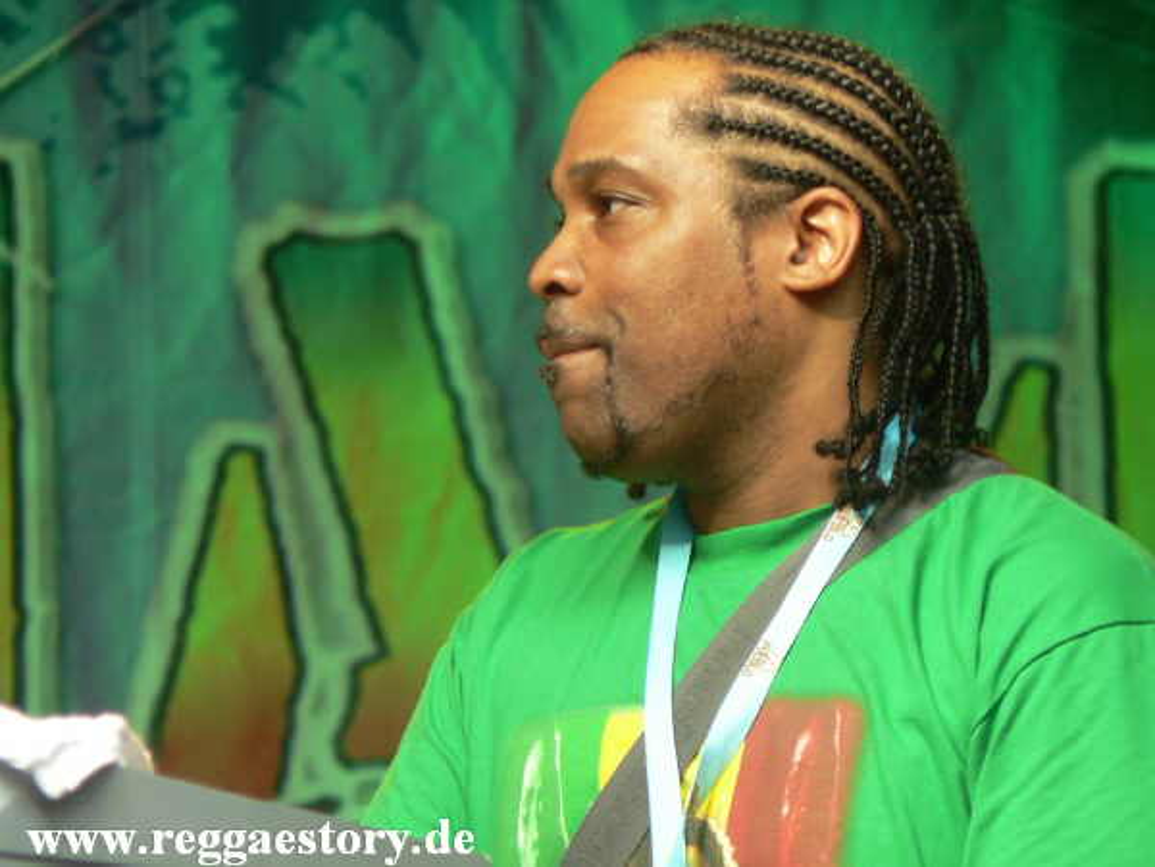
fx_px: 10377
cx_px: 578
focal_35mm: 311
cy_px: 434
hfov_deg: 6.4
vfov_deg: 4.8
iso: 64
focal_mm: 53.3
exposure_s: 1/30
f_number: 3.3
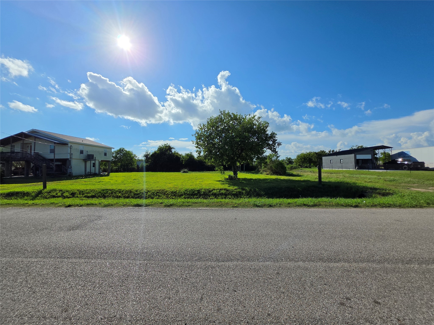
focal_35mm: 13
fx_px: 163
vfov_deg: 89.9
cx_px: 217
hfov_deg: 106.2
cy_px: 162
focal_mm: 2.2
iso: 32
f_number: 1.9
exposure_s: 1/5927
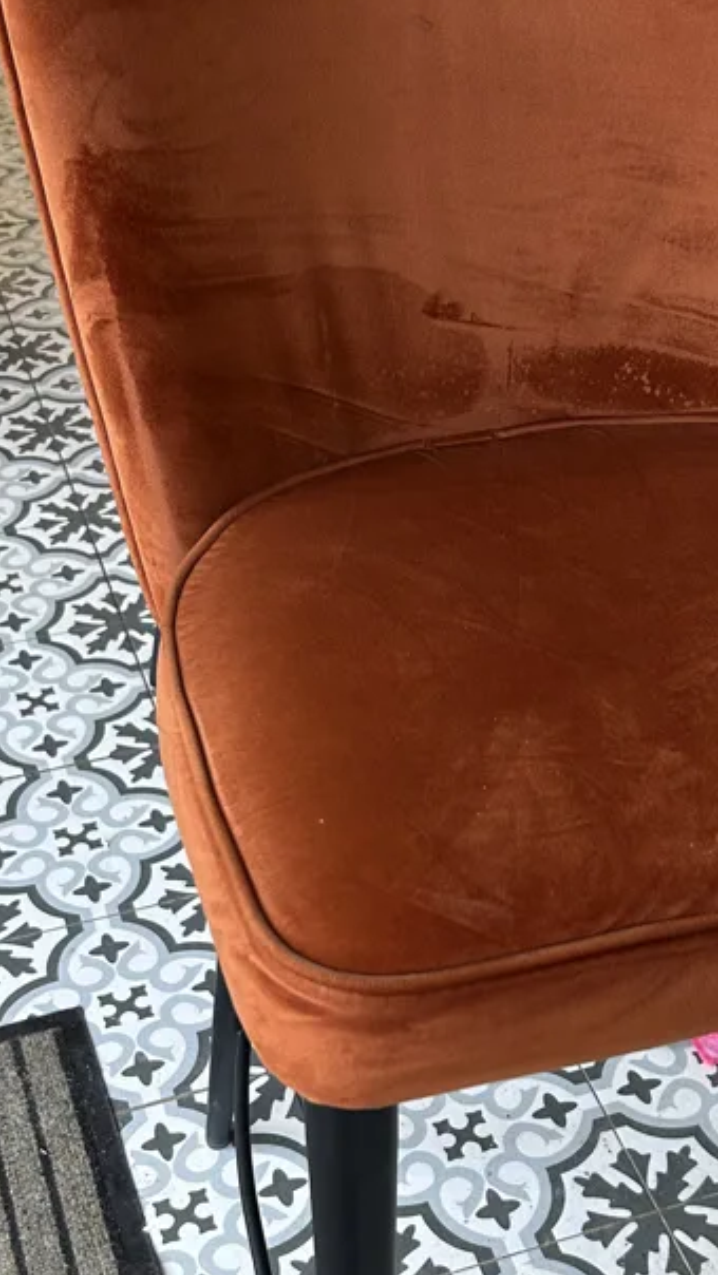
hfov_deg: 23.9
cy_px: 788
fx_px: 1691
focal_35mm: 50
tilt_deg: -40.6
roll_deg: +0.5
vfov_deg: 41.1
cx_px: 414
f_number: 1.5
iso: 125
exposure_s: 1/88
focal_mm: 5.7
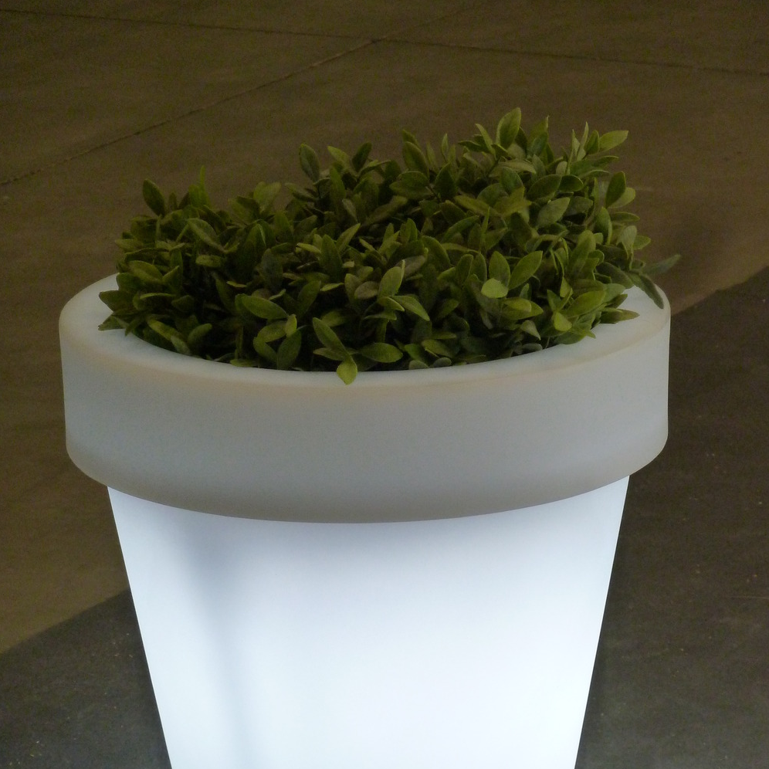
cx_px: 384
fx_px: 5027
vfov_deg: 8.7
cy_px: 497
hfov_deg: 8.7
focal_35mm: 200
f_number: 4.5
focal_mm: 27.8
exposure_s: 1/50
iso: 400
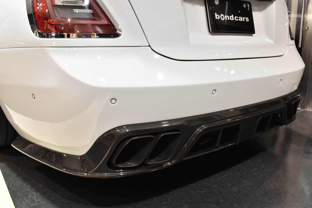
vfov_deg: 41.7
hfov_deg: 59.5
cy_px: 104
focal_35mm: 32
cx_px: 156
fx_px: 273
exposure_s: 1/30
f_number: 8
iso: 800
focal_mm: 21
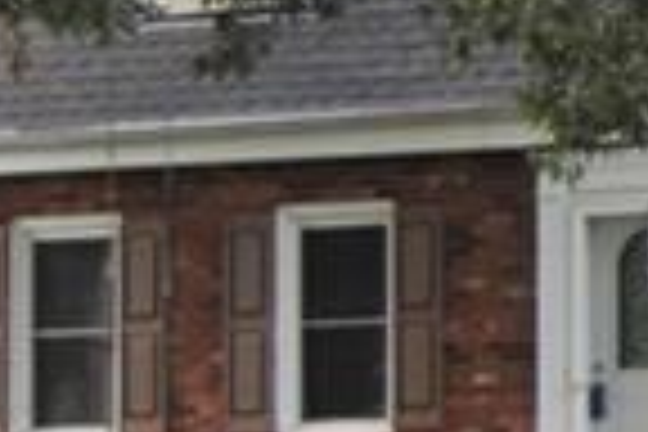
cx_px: 1526
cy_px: 108
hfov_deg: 5.8
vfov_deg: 4.0
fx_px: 6138
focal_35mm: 341
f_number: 4.5
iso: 200
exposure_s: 1/125
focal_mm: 32
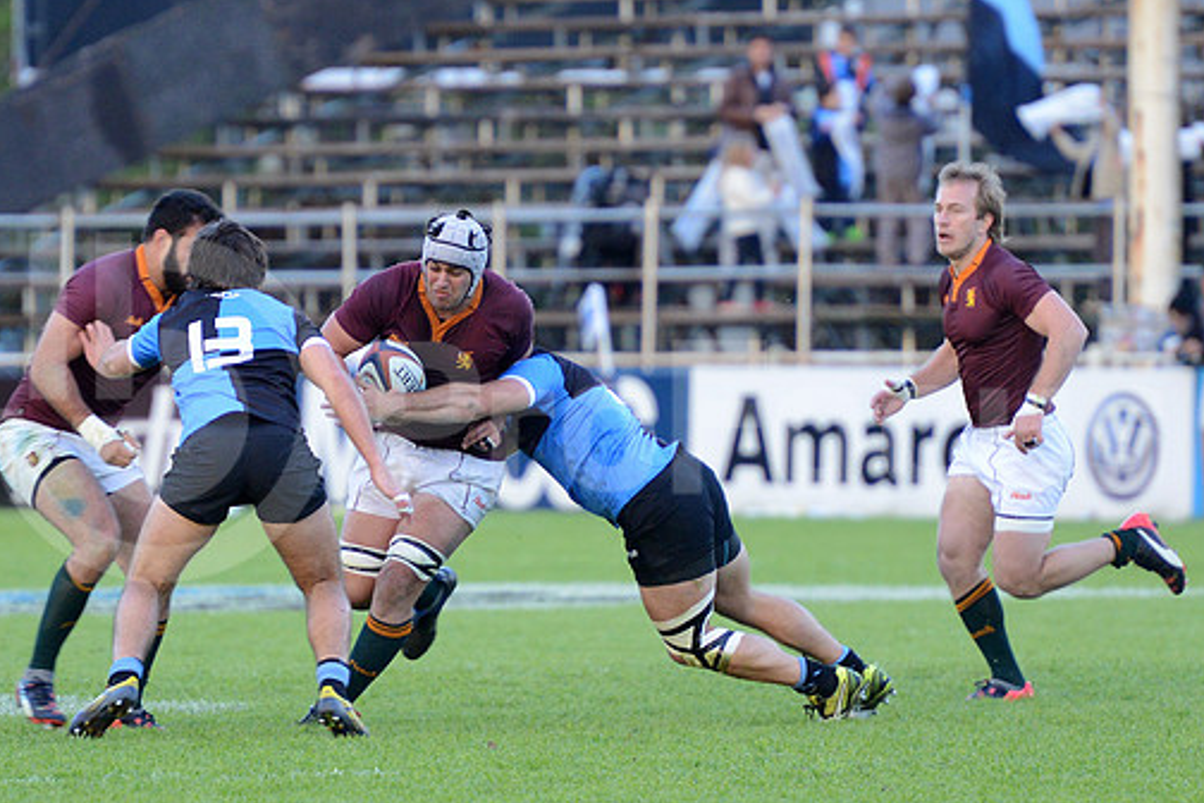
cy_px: 412
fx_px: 10400
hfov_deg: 6.6
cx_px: 569
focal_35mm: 311
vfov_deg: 4.4
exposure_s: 1/500
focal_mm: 270
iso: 1600
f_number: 4
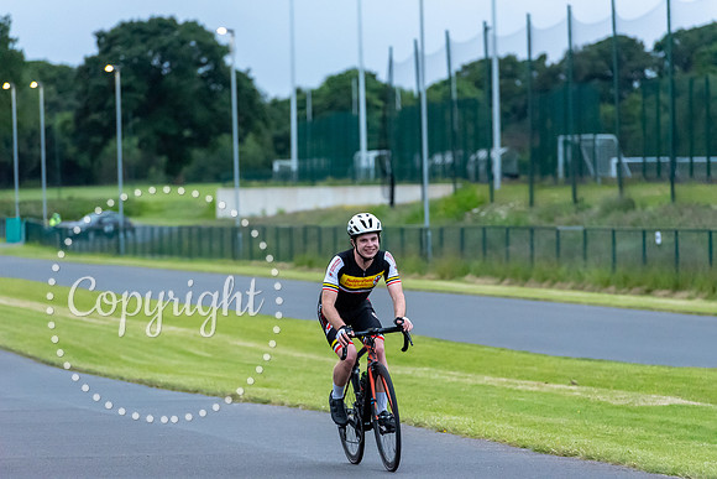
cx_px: 358
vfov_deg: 7.0
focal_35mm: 195
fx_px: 3884
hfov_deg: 10.5
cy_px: 240
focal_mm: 195
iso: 10000
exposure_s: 1/640
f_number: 5
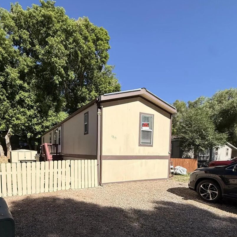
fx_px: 163
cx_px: 94
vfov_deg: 69.5
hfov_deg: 71.4
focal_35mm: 21
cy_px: 163
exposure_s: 1/3125
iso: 50
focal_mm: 2.22
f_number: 2.2
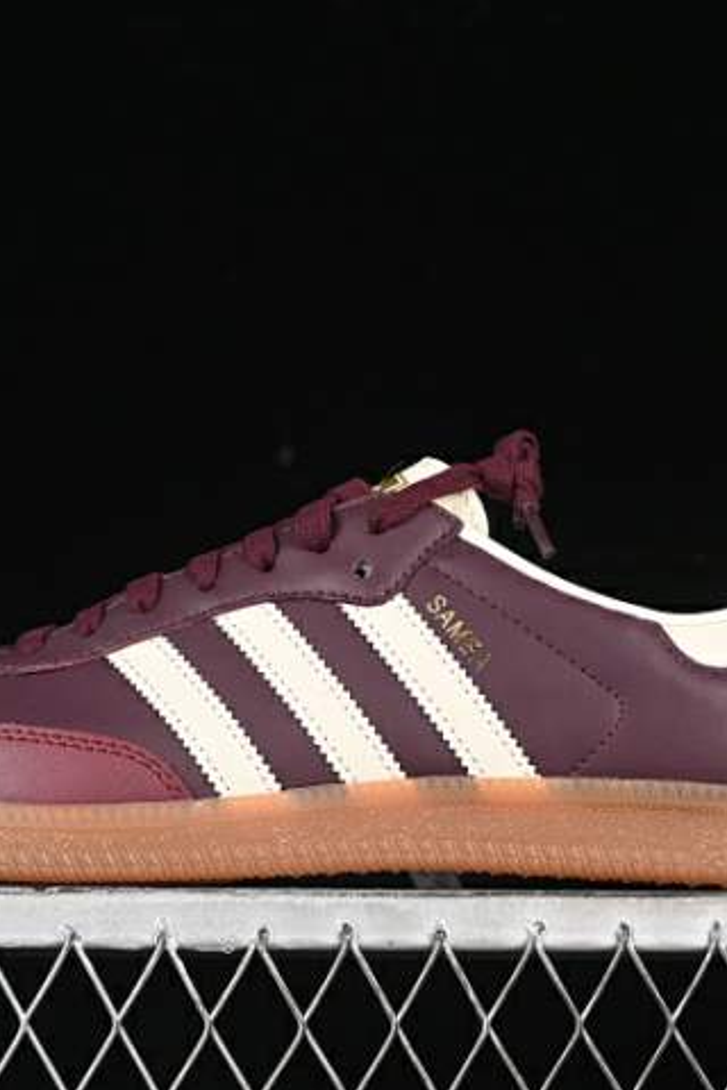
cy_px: 543
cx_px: 302
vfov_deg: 17.9
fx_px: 3453
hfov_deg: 12.0
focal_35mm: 114
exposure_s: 1/60
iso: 160
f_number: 6.3
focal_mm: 50
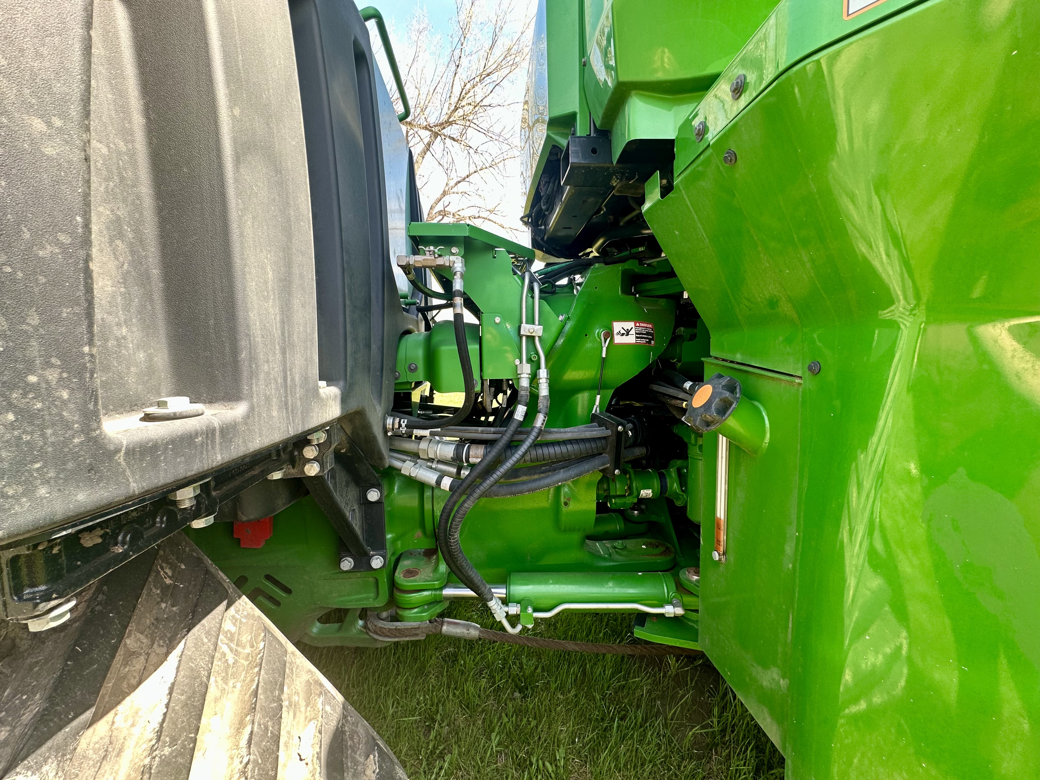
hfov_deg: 102.1
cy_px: 390
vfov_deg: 85.7
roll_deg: -1.3
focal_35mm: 14
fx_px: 421
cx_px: 520
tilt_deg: -5.8
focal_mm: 2.22
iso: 50
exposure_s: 1/99
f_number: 2.2
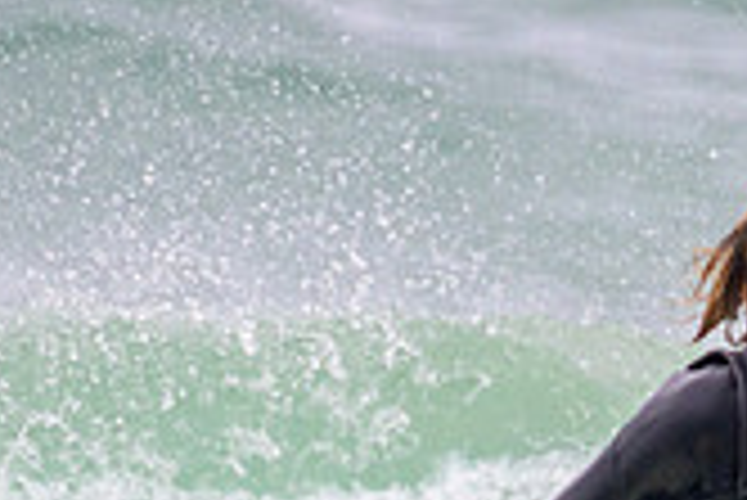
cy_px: 781
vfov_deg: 0.5
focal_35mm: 2976
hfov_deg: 0.7
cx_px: 662
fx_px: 61804
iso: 1400
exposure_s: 1/1250
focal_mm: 800
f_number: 11
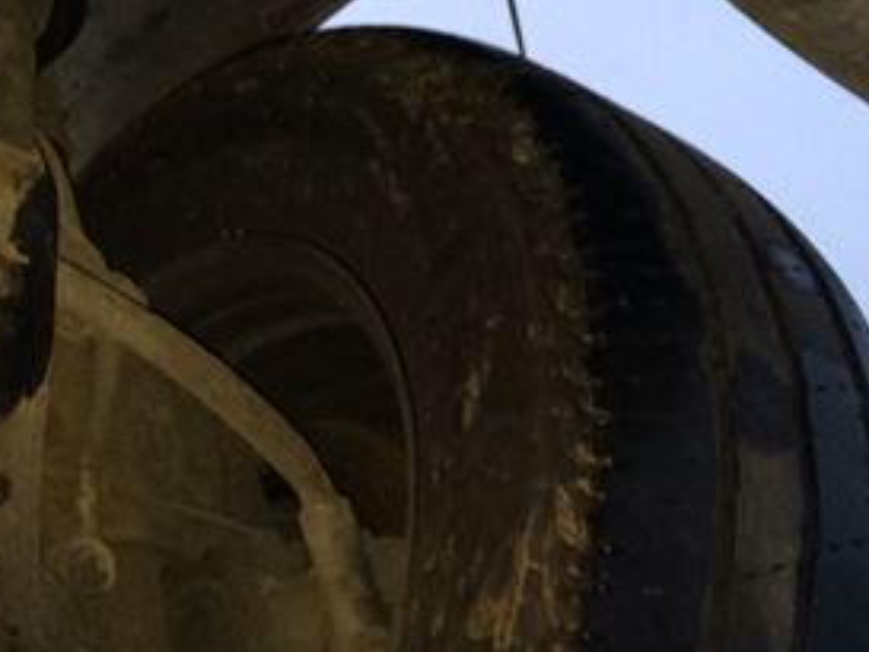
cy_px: 471
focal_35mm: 85
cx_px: -150
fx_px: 2135
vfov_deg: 17.3
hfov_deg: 21.5
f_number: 2.2
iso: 80
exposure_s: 1/16
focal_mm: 4.15
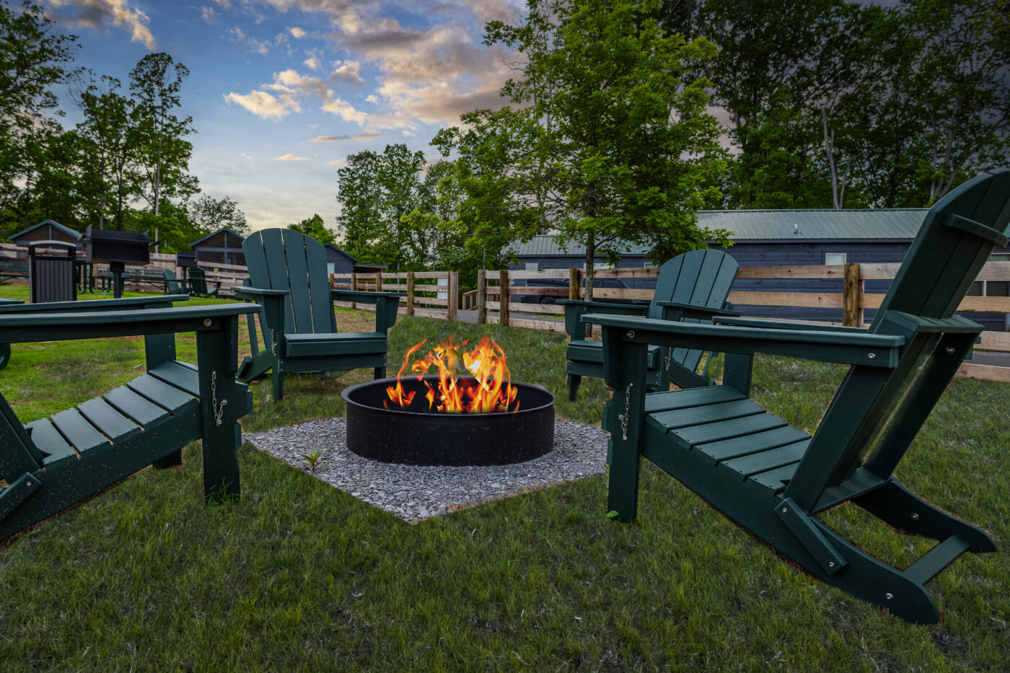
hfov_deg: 73.8
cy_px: 336
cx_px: 505
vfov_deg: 53.1
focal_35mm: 24
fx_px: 673
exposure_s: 1/100
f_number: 8
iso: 400
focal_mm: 24
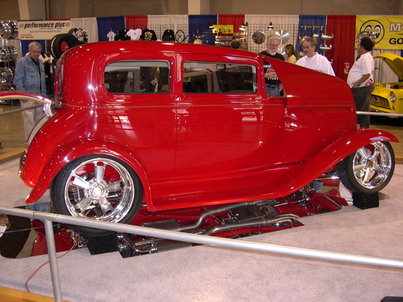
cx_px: 202
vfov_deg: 37.7
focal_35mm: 38
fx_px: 442
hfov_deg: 49.0
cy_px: 151
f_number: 2.8
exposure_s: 1/60
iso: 219
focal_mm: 8
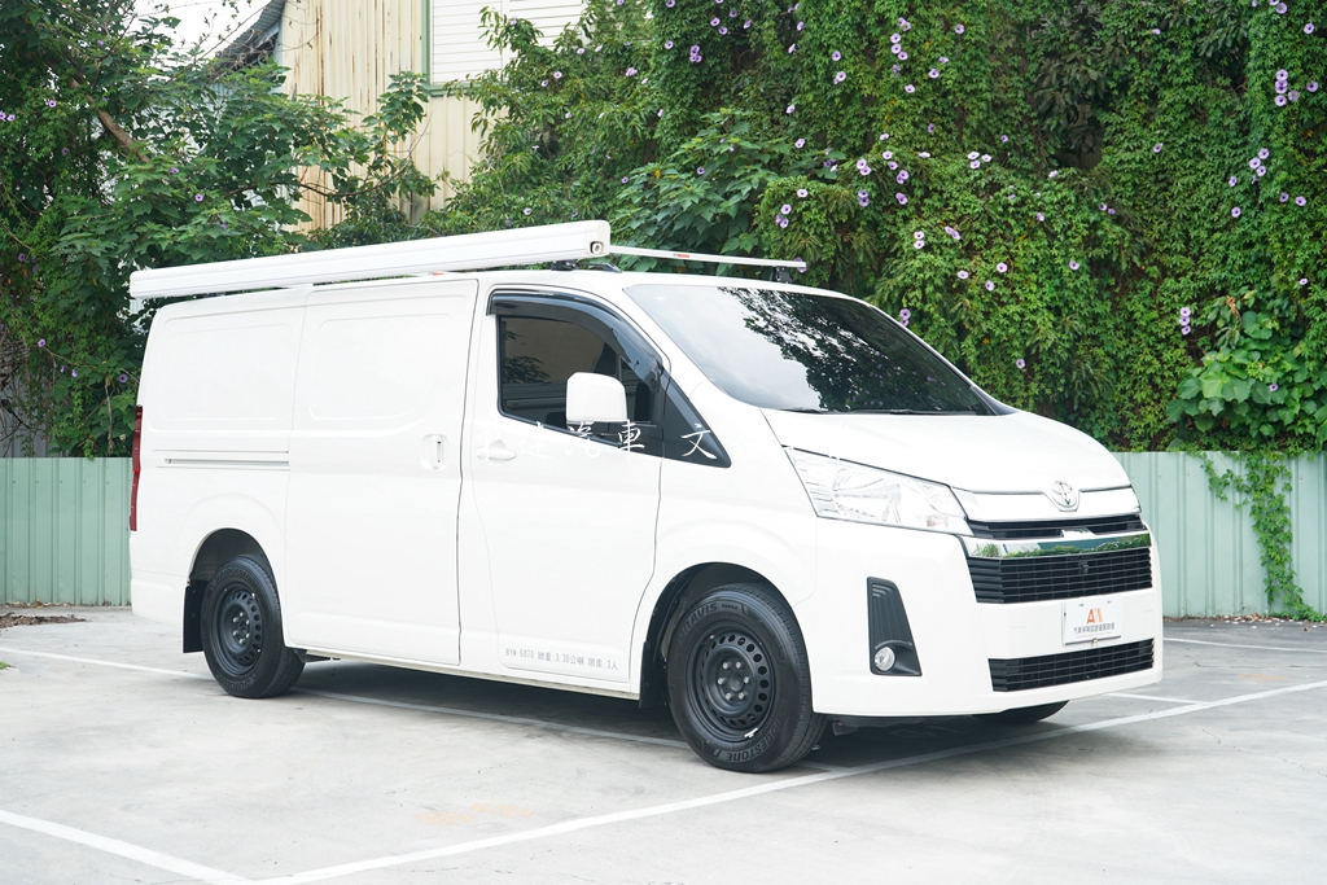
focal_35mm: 49
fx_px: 1806
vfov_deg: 27.5
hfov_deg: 40.3
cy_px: 442
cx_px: 664
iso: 100
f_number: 6.3
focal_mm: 49
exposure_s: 1/80
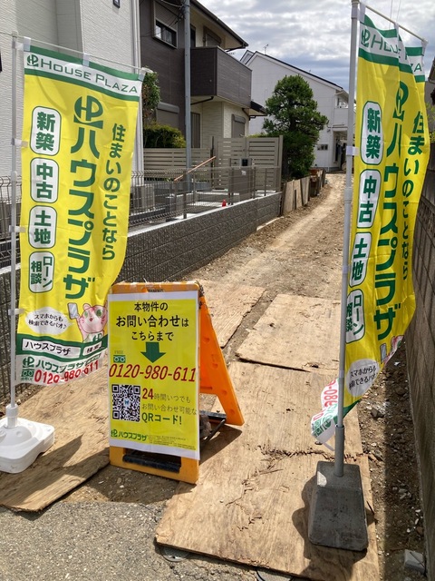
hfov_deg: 49.7
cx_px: 218
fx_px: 469
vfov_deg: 63.4
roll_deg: +1.0
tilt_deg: -11.6
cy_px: 290
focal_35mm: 28
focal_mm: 3.99
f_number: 1.8
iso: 20
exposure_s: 1/1779
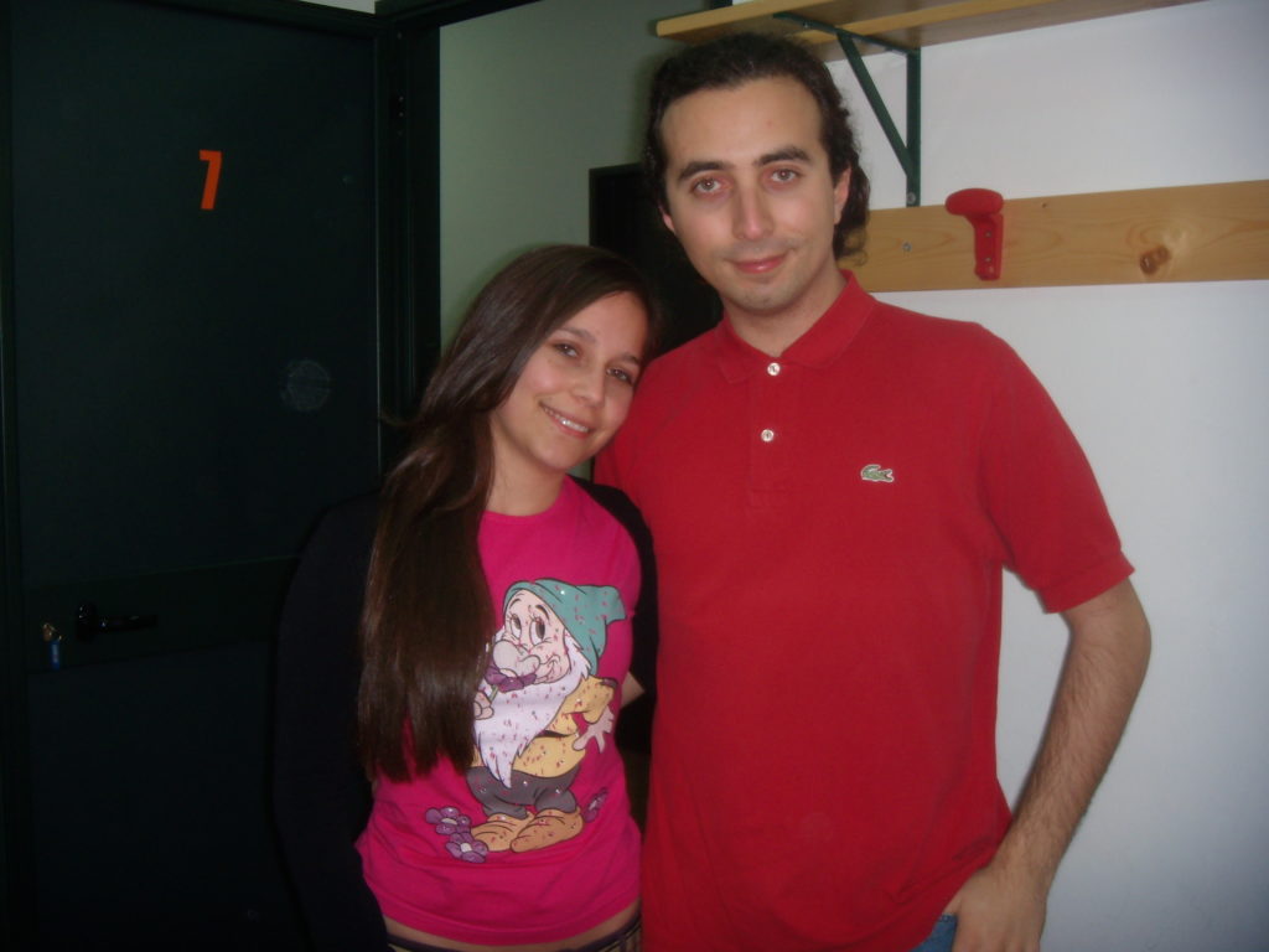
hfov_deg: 49.0
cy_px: 476
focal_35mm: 38
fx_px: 1393
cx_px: 634
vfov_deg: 37.7
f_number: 3.5
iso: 64
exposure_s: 1/60.2
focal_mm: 6.4
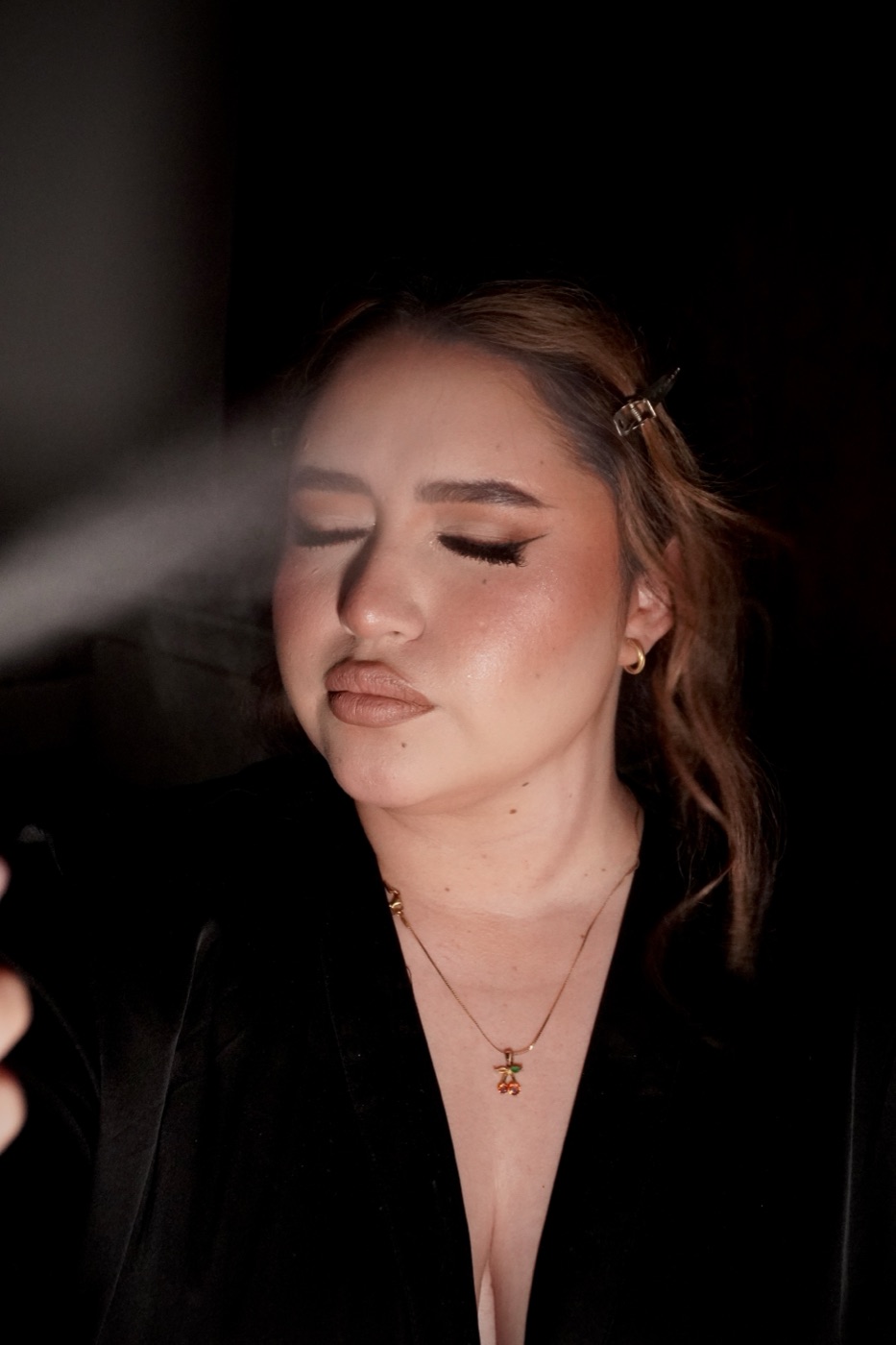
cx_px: 448
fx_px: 1624
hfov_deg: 30.8
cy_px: 672
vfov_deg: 45.0
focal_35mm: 44
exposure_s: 1/80
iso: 4000
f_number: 5.6
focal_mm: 29
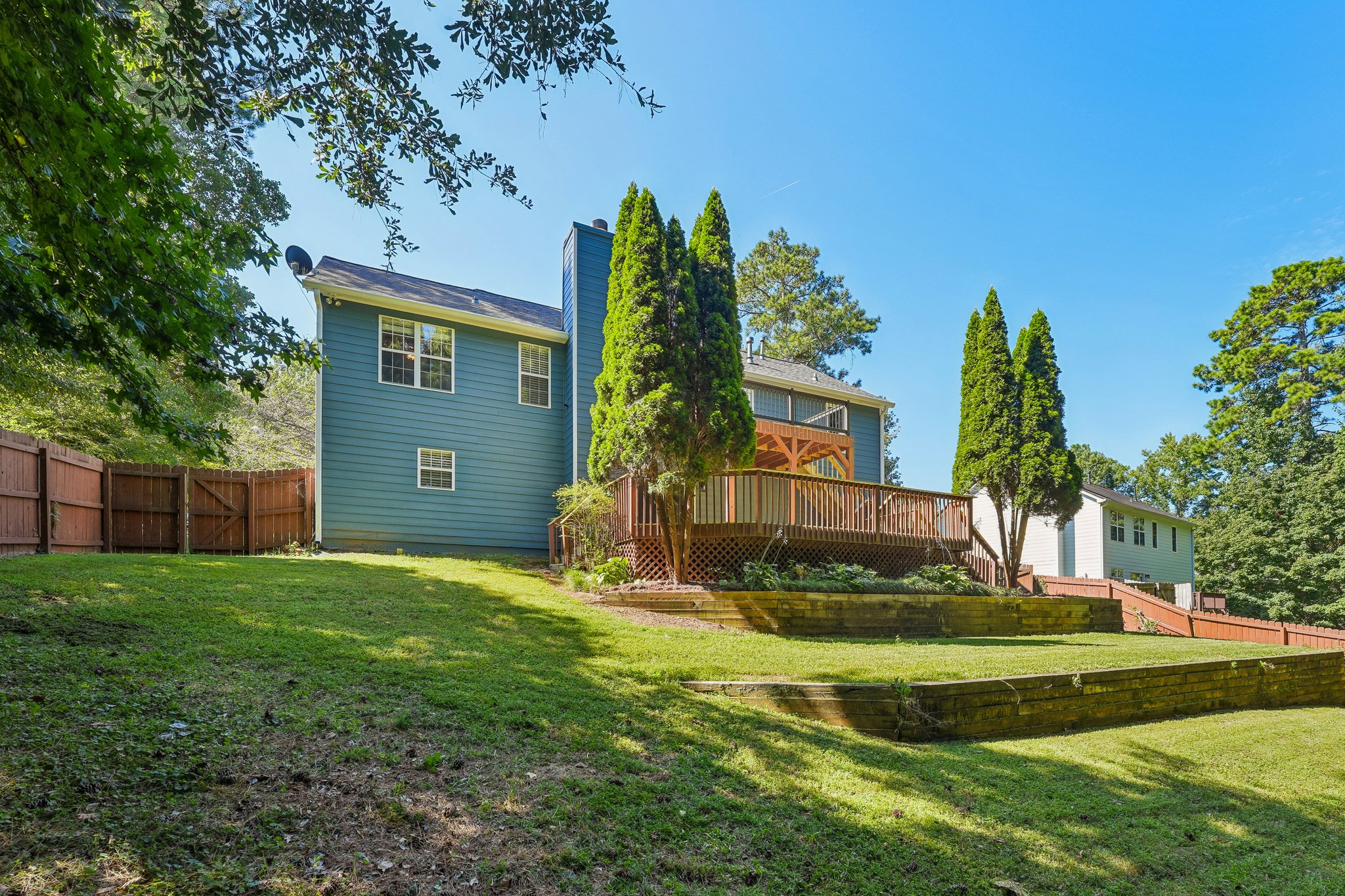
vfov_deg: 81.2
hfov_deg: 104.3
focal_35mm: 14
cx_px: 672
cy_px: 448
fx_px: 523
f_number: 8
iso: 100
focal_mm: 14
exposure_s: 1/80
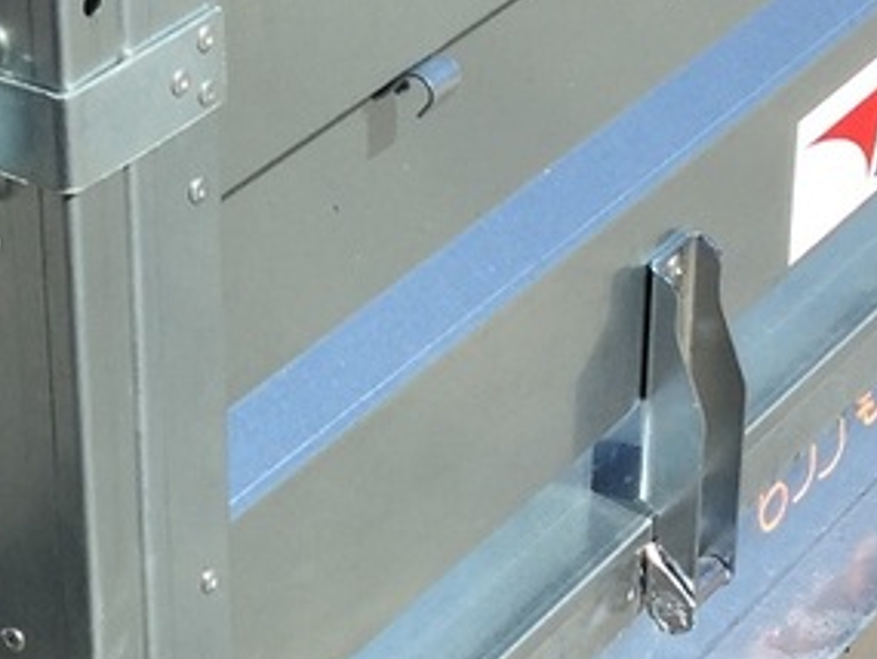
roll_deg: +4.4
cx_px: -271
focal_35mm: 122
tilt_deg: -25.6
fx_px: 3092
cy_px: 191
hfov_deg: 15.4
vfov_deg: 12.1
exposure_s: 1/1799
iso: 32
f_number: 2.2
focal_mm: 4.15
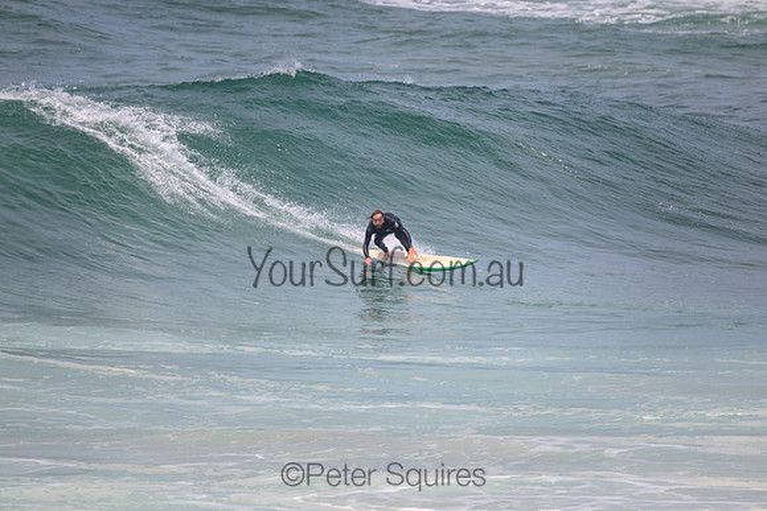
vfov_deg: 1.7
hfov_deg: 2.6
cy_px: 256
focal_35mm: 800
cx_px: 384
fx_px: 17048
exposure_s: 1/2000
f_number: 11
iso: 800
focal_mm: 800
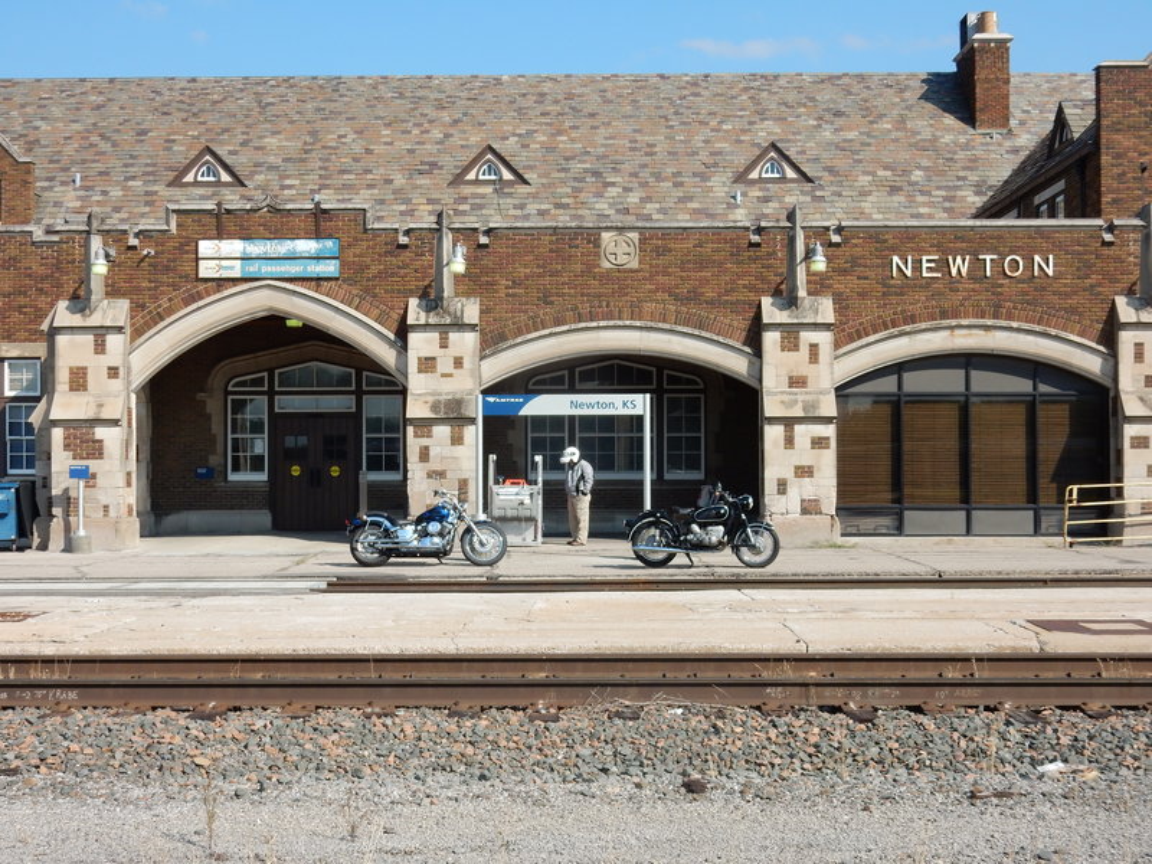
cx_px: 576
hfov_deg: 37.5
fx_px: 1697
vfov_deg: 28.6
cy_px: 432
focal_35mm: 51
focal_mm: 9
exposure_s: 1/800
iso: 125
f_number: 4.5
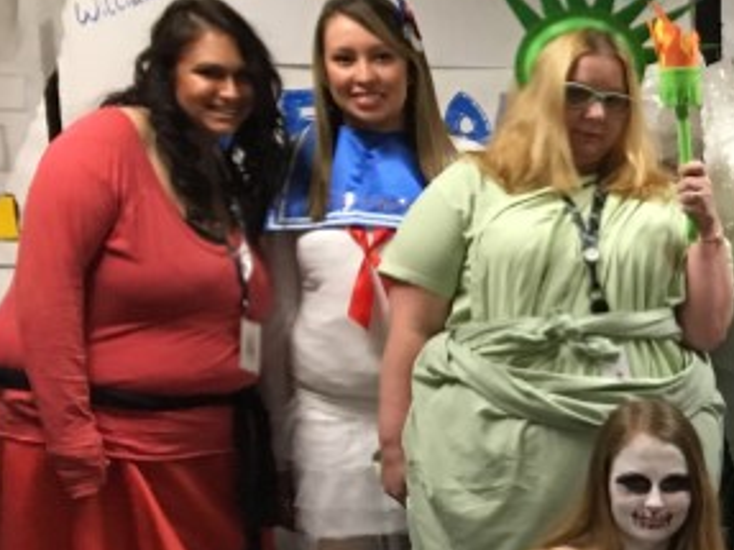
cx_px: 1089
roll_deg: +1.1
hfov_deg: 17.5
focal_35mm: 101
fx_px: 2141
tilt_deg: -10.3
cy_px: 509
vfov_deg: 14.5
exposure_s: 1/30
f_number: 2.2
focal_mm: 4.15
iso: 160
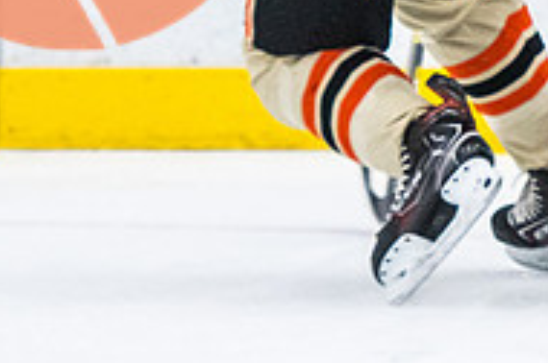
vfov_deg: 1.4
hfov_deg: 2.2
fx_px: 14482
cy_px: -226
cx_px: 878
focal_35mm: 953
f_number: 2.8
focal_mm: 125
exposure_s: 1/640
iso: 1600
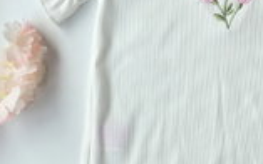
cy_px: 9
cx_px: 221
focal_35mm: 83
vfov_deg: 15.5
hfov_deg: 24.4
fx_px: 595
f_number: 1.7
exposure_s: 1/180
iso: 50
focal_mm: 6.3
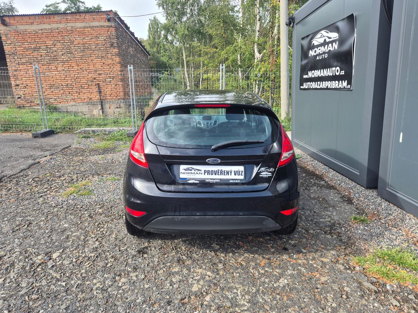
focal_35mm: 23
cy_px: 156
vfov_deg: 58.9
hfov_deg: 73.9
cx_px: 209
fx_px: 278
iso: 25
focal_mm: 5.4
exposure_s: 1/356
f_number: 1.8
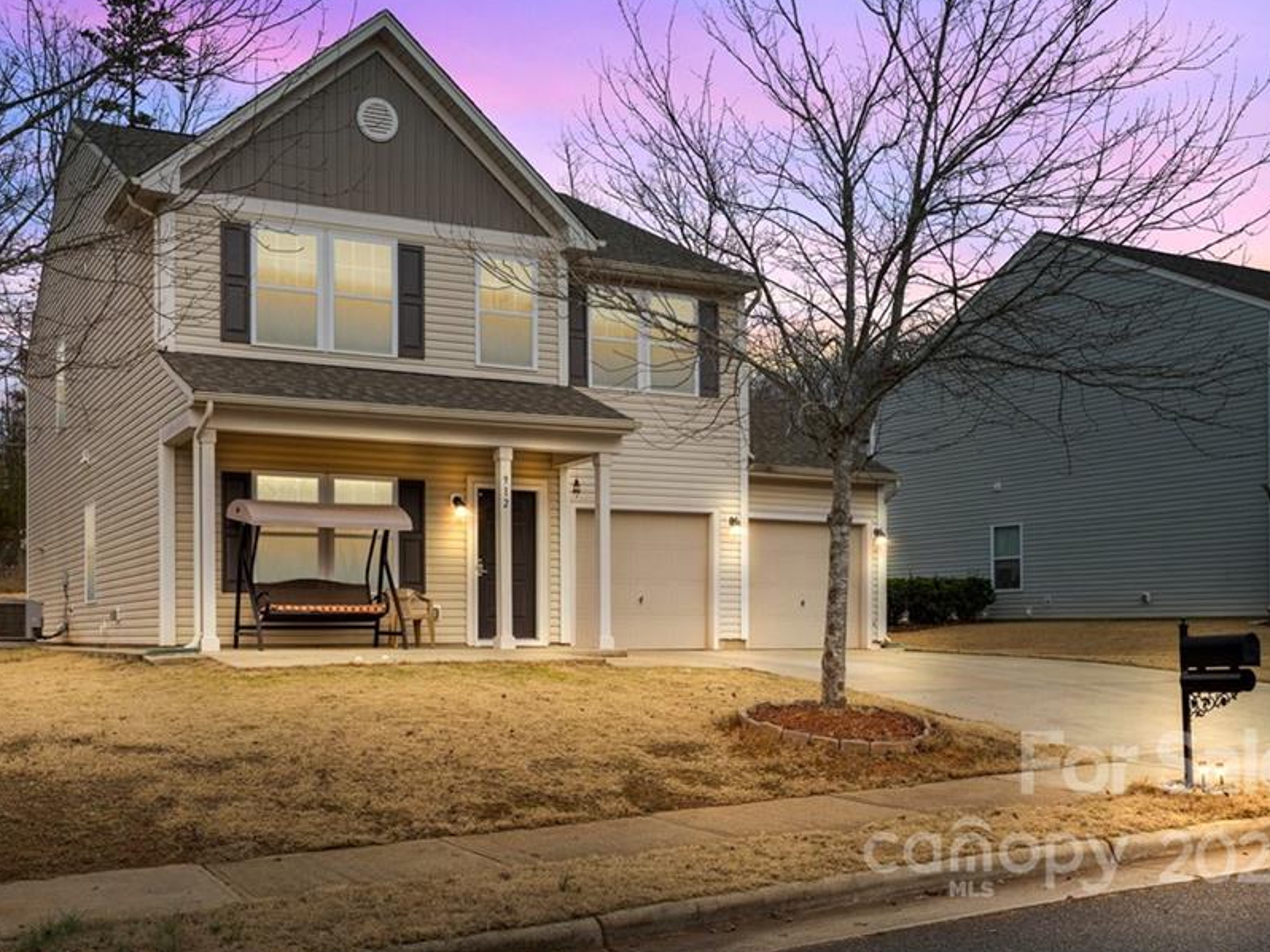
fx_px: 1357
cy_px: 419
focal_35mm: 37
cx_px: 525
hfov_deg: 49.9
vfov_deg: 38.6
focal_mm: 30
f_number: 9
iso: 100
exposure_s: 1/80
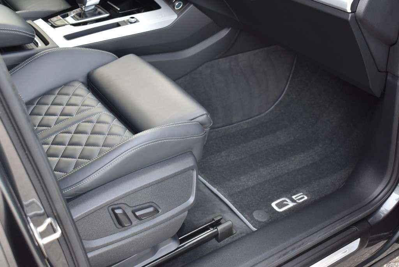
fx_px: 516
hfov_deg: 42.3
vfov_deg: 29.0
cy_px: 134
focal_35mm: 46
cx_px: 200
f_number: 4.2
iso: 500
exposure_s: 1/60
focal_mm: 31
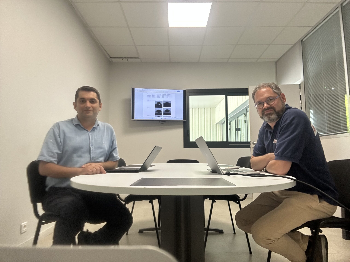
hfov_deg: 73.9
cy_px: 131
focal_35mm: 23
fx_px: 233
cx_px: 175
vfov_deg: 58.9
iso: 100
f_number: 1.9
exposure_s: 1/50
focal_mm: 2.69
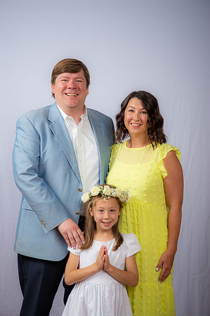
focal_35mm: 65
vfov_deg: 31.0
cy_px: 158
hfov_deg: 20.9
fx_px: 570
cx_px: 105
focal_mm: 65
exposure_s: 1/160
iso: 250
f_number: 6.3
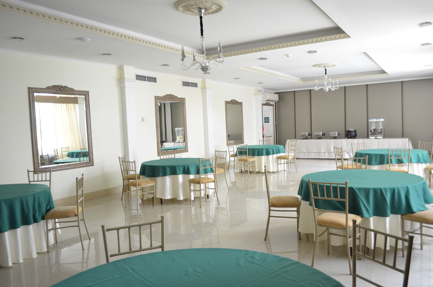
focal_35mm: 30
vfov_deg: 43.4
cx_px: 216
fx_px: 360
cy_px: 144
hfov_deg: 62.0
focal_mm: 20
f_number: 3.8
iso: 1600
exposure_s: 1/60
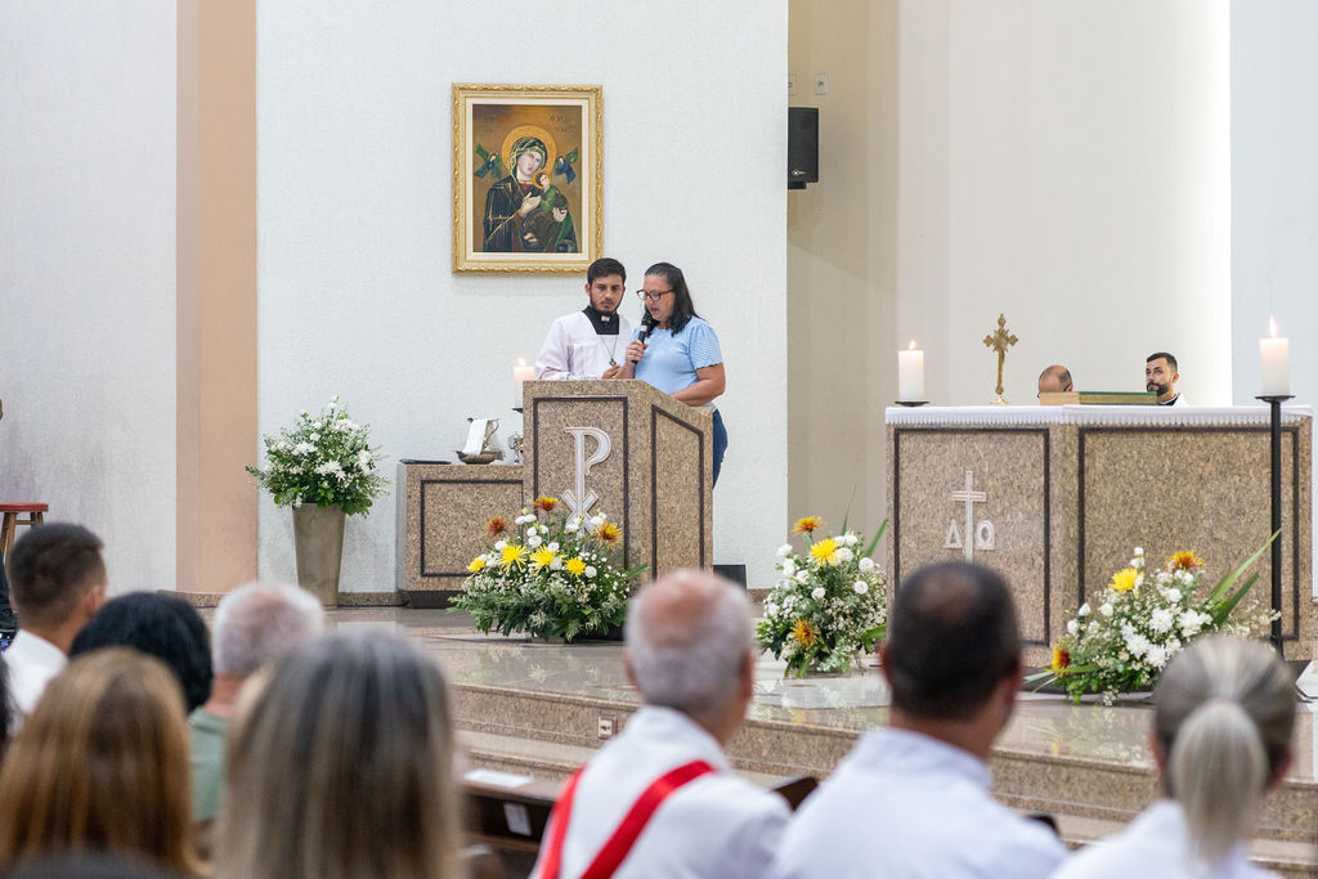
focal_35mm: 105
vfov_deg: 13.0
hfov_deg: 19.5
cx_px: 659
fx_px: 3844
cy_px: 440
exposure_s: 1/125
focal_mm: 70
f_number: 2.8
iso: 1600
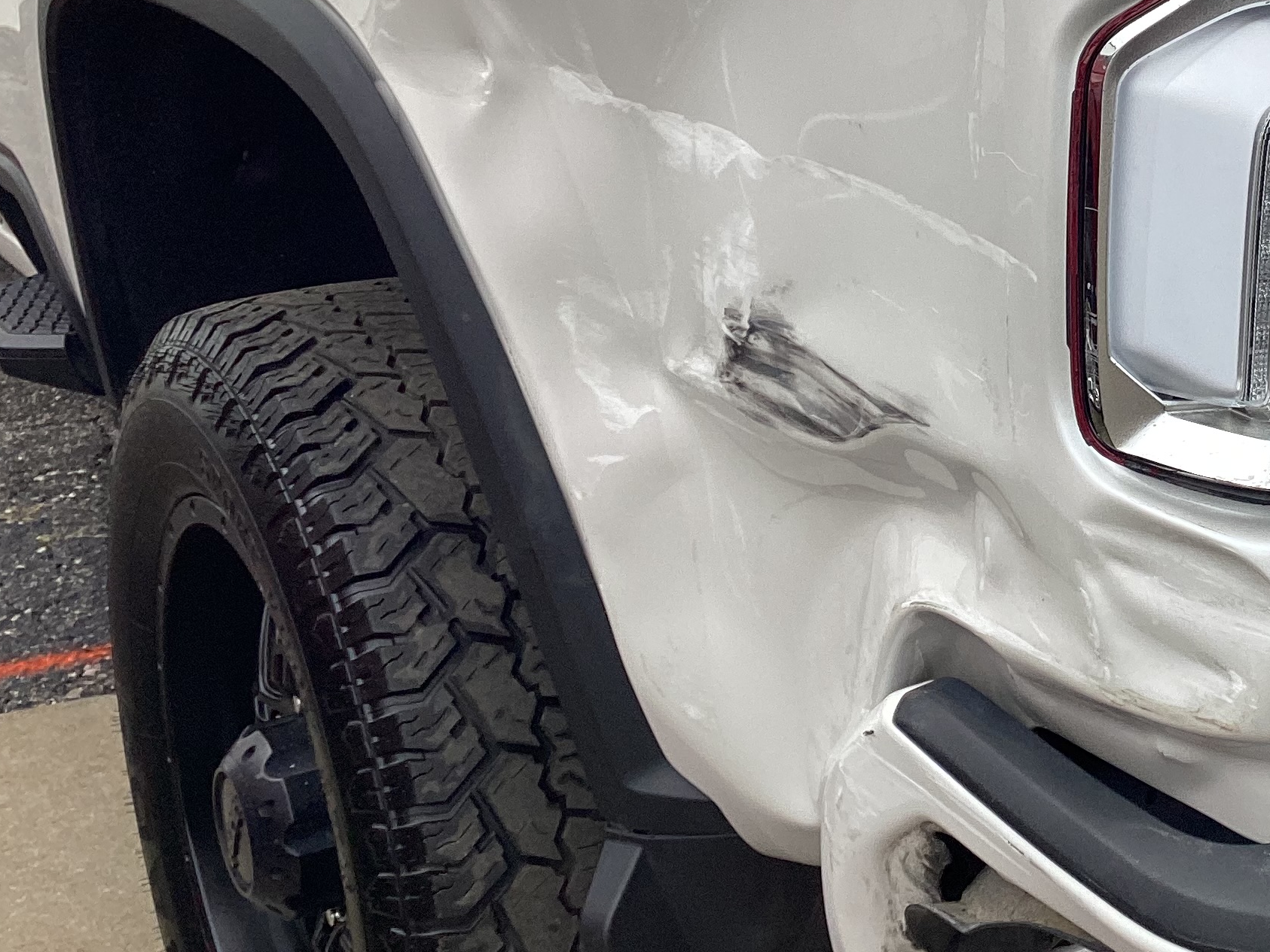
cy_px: 344
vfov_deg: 24.3
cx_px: 1146
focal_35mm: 60
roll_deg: +1.6
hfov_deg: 30.7
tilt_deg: -18.4
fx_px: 2202
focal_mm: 3.3
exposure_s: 1/245
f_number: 2.4
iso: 25
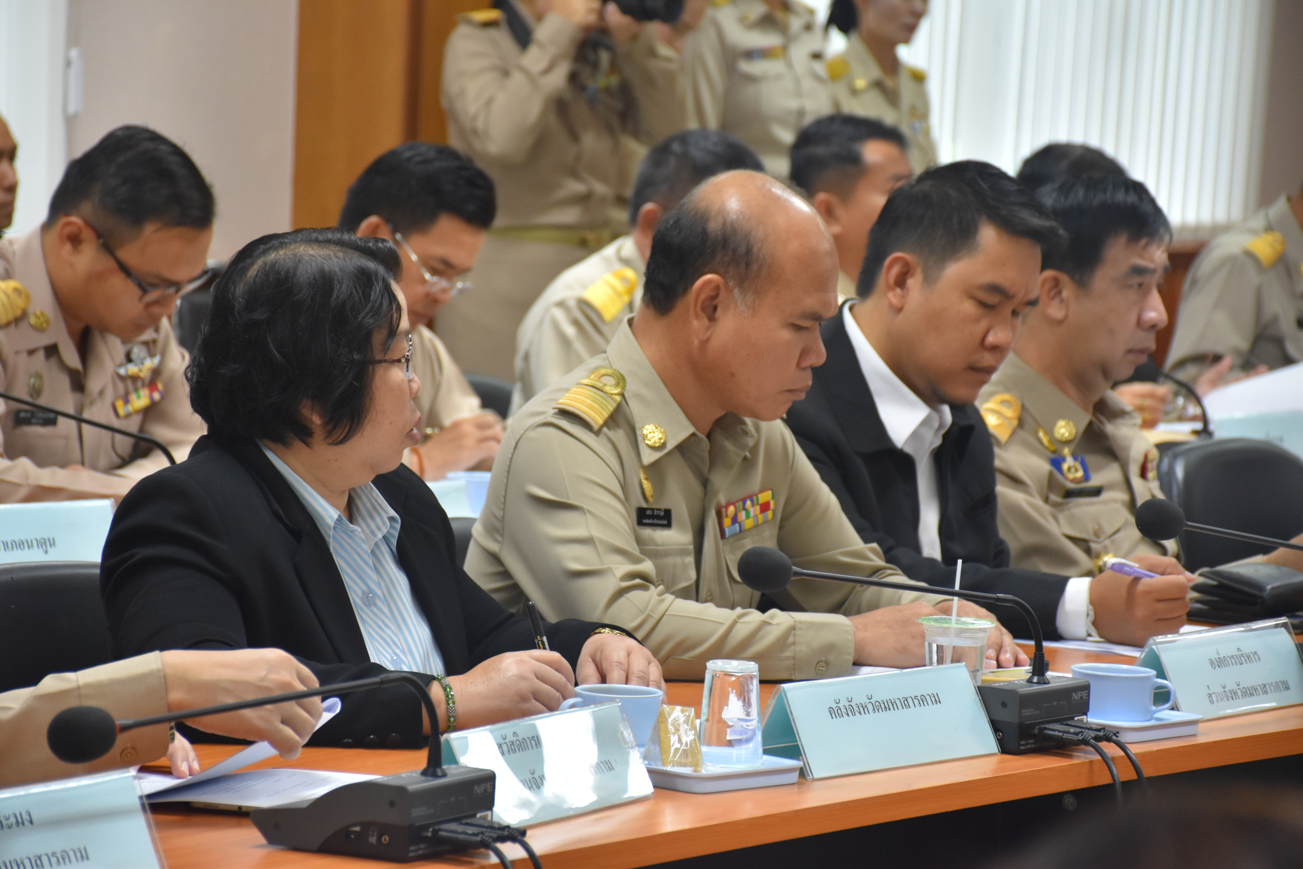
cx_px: 652
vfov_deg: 8.7
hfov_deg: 13.0
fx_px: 5700
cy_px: 434
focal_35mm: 158
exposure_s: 1/60
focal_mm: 105
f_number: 5.6
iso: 1250
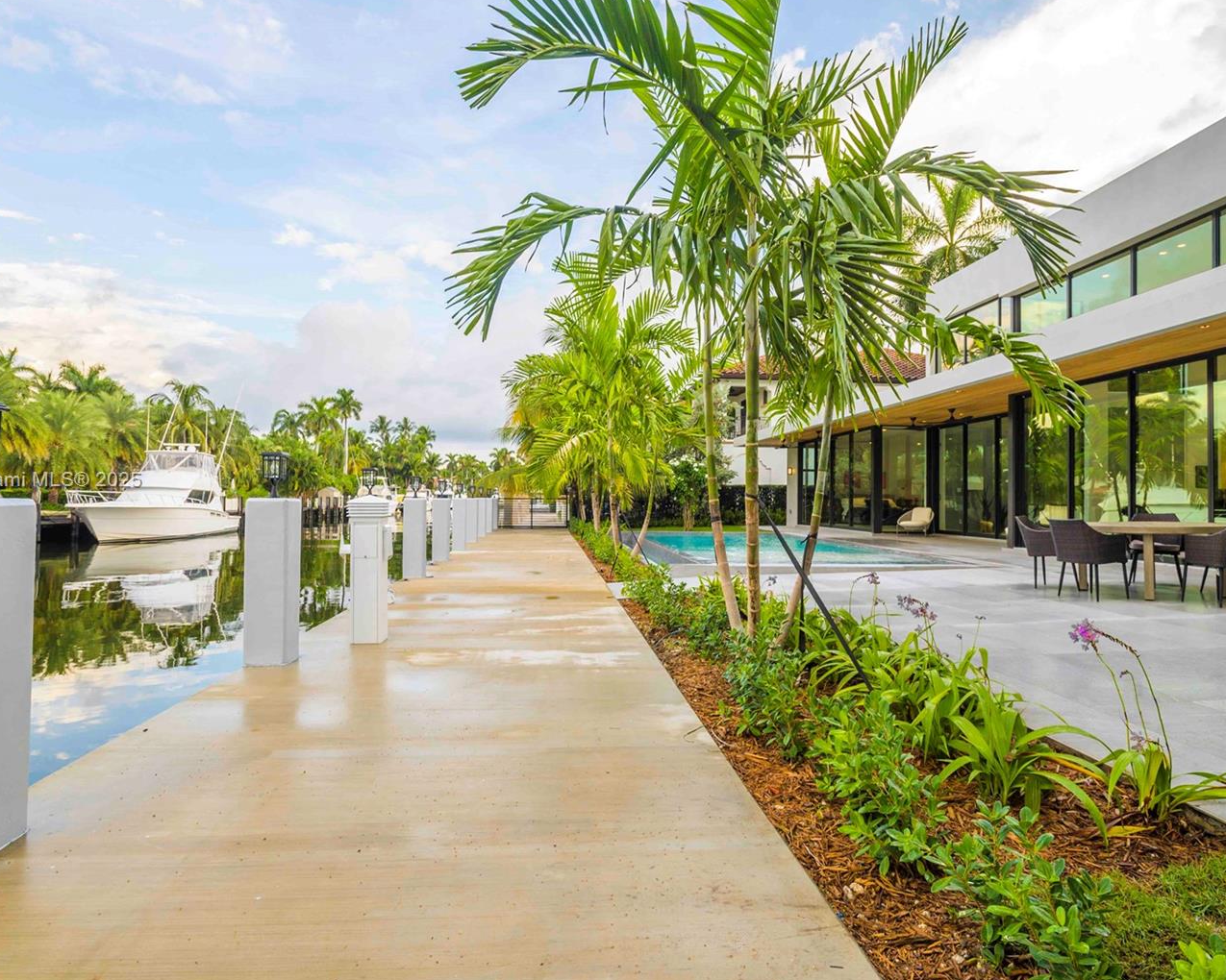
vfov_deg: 68.1
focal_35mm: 20
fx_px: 726
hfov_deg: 80.4
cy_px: 482
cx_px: 603
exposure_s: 1/80
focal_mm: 17
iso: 100
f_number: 5.6
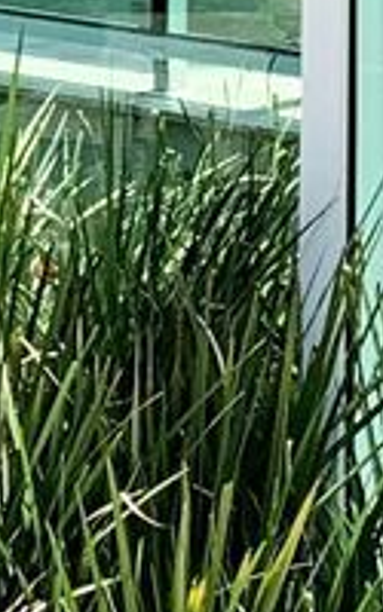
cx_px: 58
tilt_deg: +0.7
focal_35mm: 265
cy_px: -734
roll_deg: +0.3
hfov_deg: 5.0
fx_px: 4426
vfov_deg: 7.5
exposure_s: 1/647
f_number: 1.8
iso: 25
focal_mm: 4.25
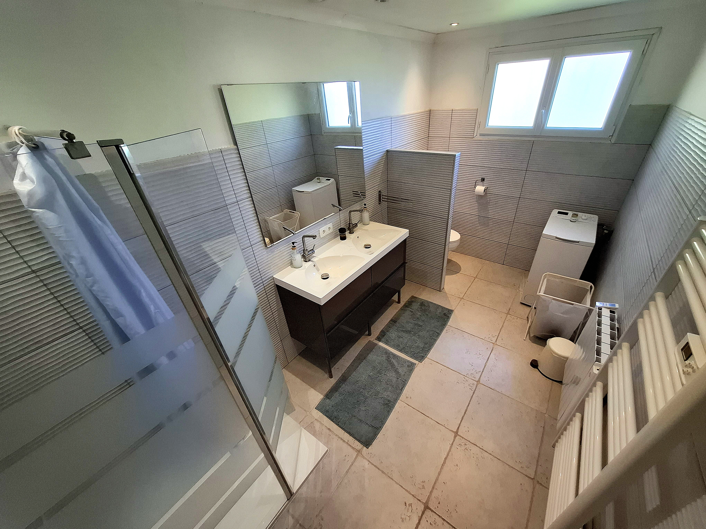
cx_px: 353
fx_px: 265
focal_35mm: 13
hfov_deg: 106.2
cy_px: 264
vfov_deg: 89.9
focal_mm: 1.74
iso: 50
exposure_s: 1/50
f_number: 2.2
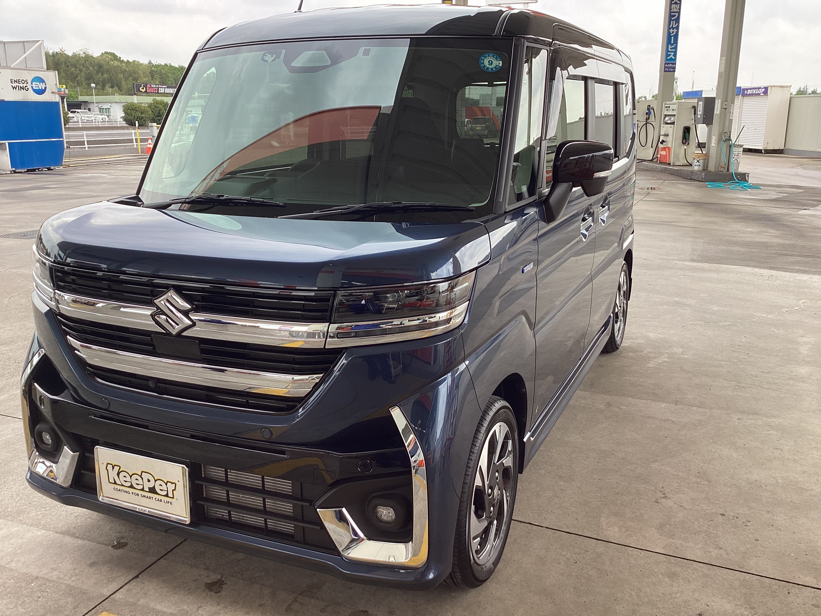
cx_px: 410
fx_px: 735
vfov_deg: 45.4
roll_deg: +0.0
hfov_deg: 58.4
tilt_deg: -16.5
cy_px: 308
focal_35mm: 31
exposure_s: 1/144
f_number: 2.4
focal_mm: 3.3
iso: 25
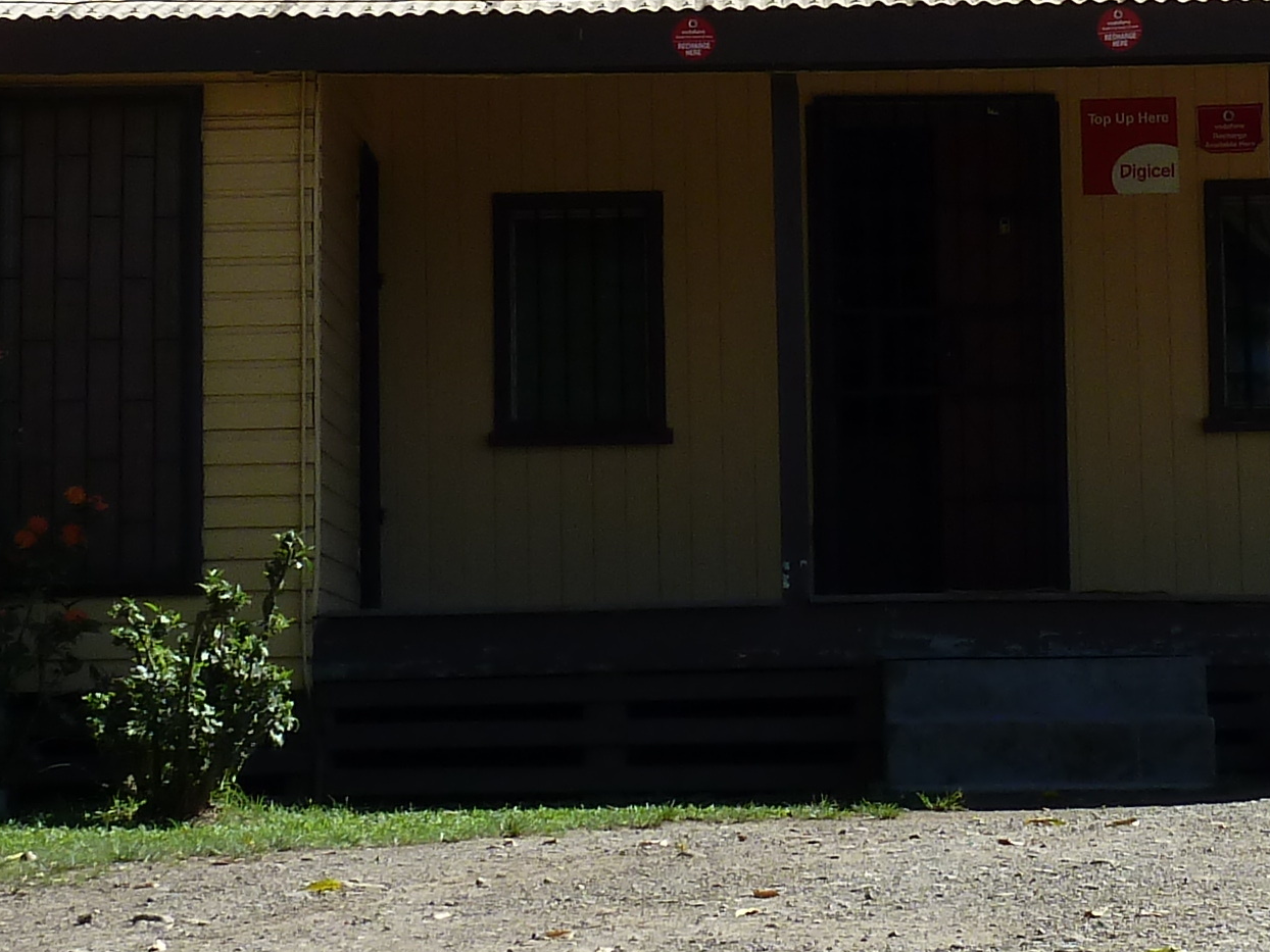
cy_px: 144
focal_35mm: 135
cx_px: 971
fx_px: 4953
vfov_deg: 10.9
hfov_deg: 14.5
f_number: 4
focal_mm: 6.9
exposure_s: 1/500
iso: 80
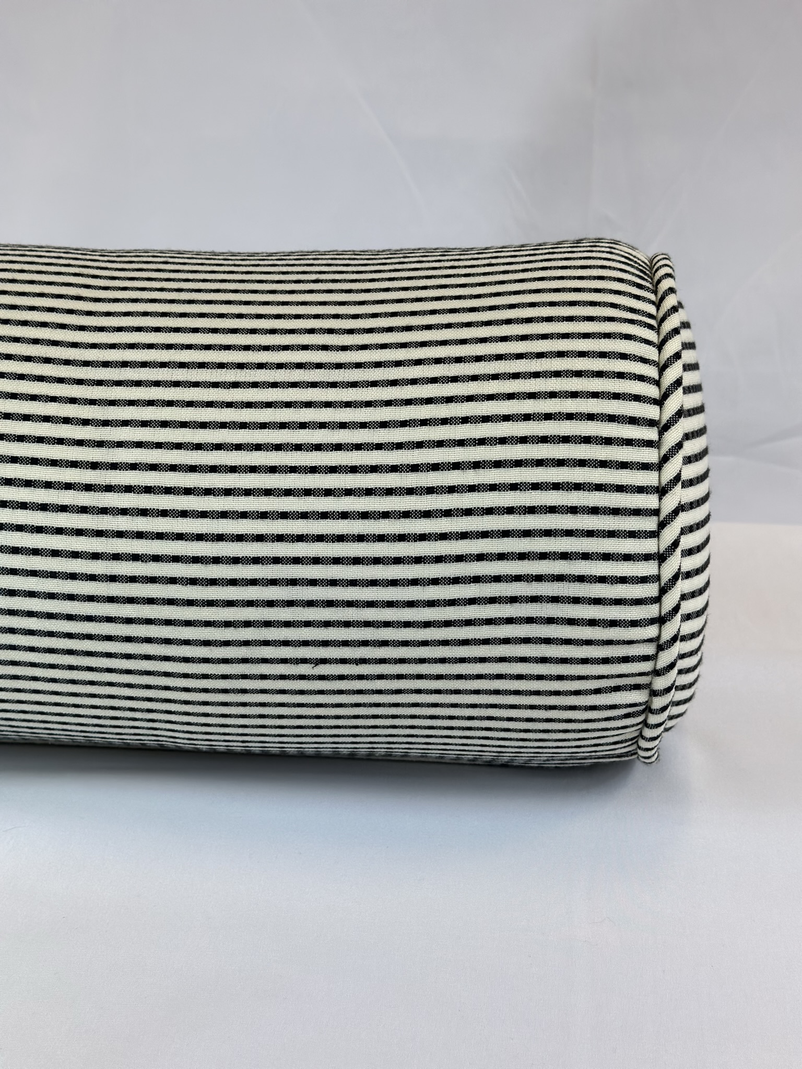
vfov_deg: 39.7
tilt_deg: -19.0
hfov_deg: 30.3
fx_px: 1483
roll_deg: +0.4
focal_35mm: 48
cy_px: 534
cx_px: 401
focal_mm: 6.86
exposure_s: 1/173
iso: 80
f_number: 1.78
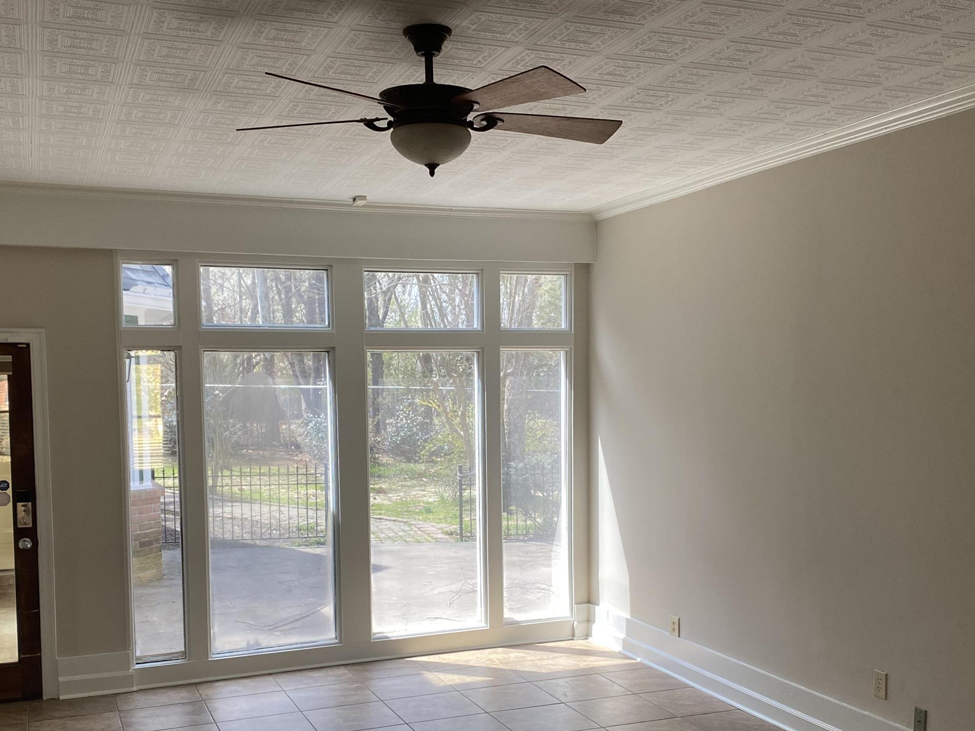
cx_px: 480
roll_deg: +0.3
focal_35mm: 39
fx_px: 1098
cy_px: 474
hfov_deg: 47.9
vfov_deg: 36.5
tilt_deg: -3.1
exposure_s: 1/120
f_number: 1.8
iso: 125
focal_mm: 4.25
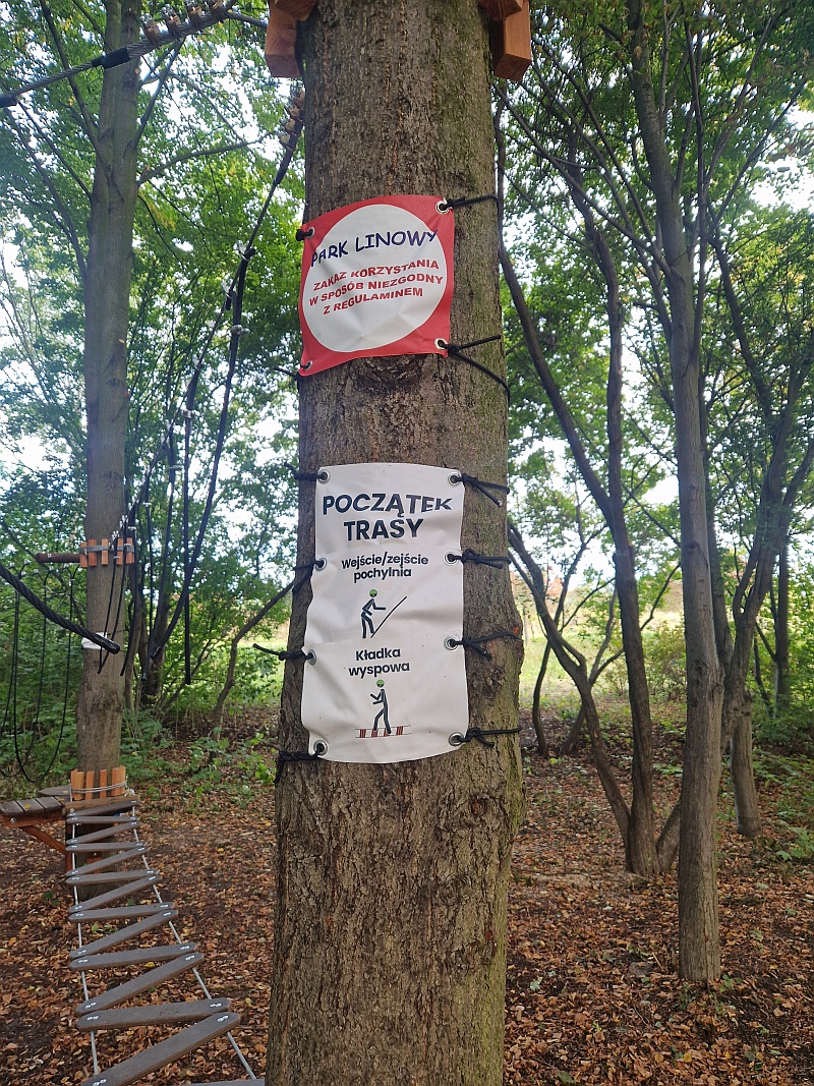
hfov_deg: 58.9
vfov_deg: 73.9
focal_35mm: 23
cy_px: 543
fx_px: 721
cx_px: 407
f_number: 1.8
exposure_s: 1/180
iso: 80
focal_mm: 5.4
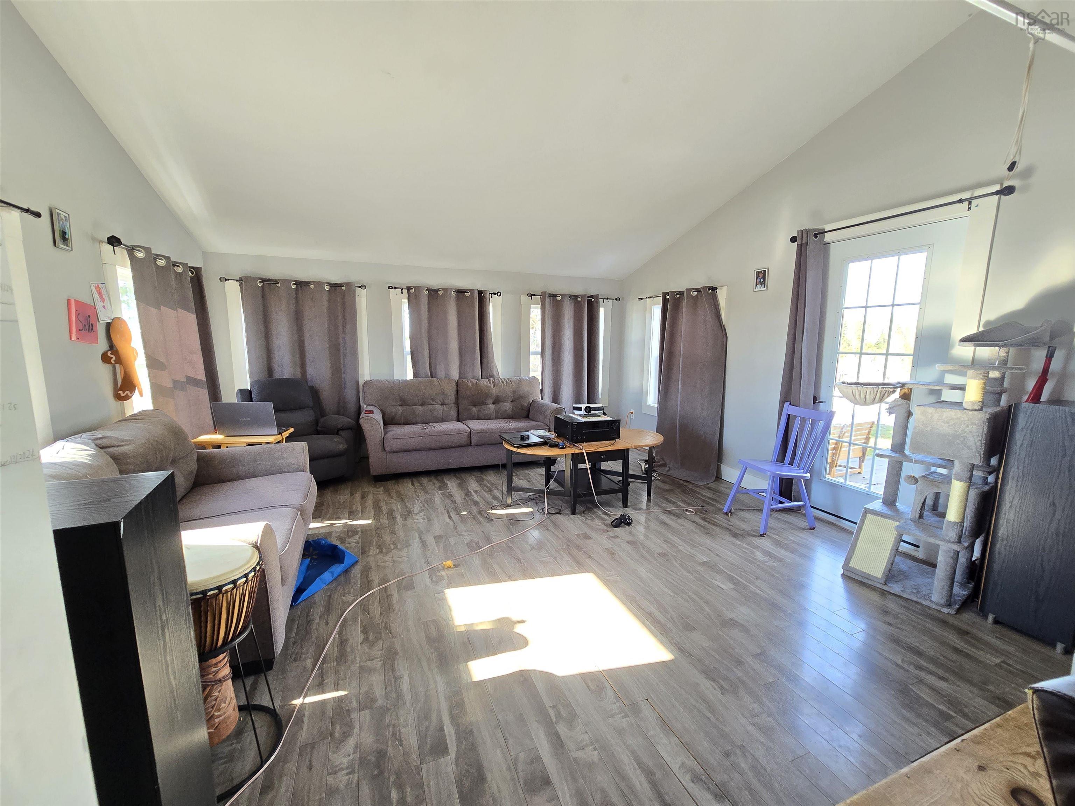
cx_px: 538
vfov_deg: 89.9
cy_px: 403
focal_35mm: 13
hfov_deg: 106.2
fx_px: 404
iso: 200
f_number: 2.2
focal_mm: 2.2
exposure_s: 1/100
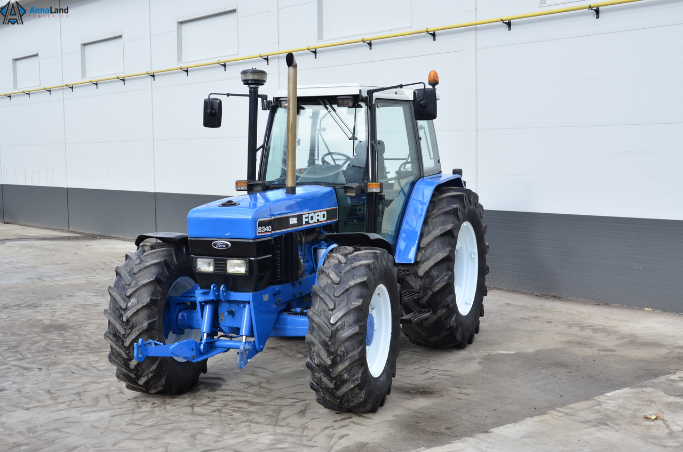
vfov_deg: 29.7
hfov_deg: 43.7
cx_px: 342
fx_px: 852
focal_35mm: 45
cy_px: 226
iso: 125
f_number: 10
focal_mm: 30
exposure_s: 1/100
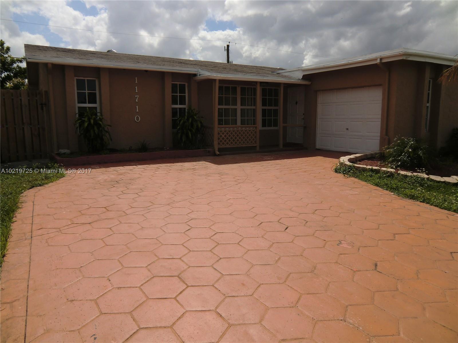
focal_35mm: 24
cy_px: 172
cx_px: 229
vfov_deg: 56.8
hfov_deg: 71.6
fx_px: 318
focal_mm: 4.3
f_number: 7.5
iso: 64
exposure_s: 1/500
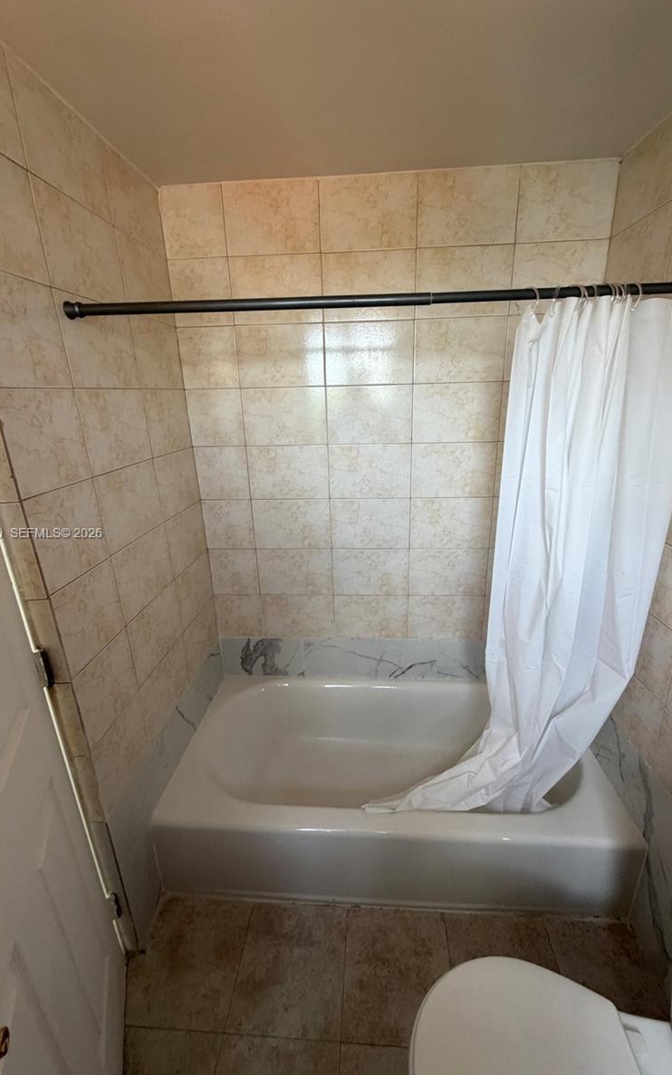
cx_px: 342
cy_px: 534
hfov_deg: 74.8
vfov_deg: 101.5
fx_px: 439
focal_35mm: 15
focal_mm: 2.22
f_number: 2.2
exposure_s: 1/121
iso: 250
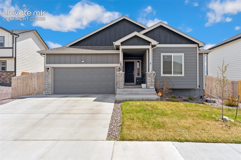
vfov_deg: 59.5
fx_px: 141
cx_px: 120
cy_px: 80
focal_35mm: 21
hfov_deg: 81.2
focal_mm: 21
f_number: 11
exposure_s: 1/60
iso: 100
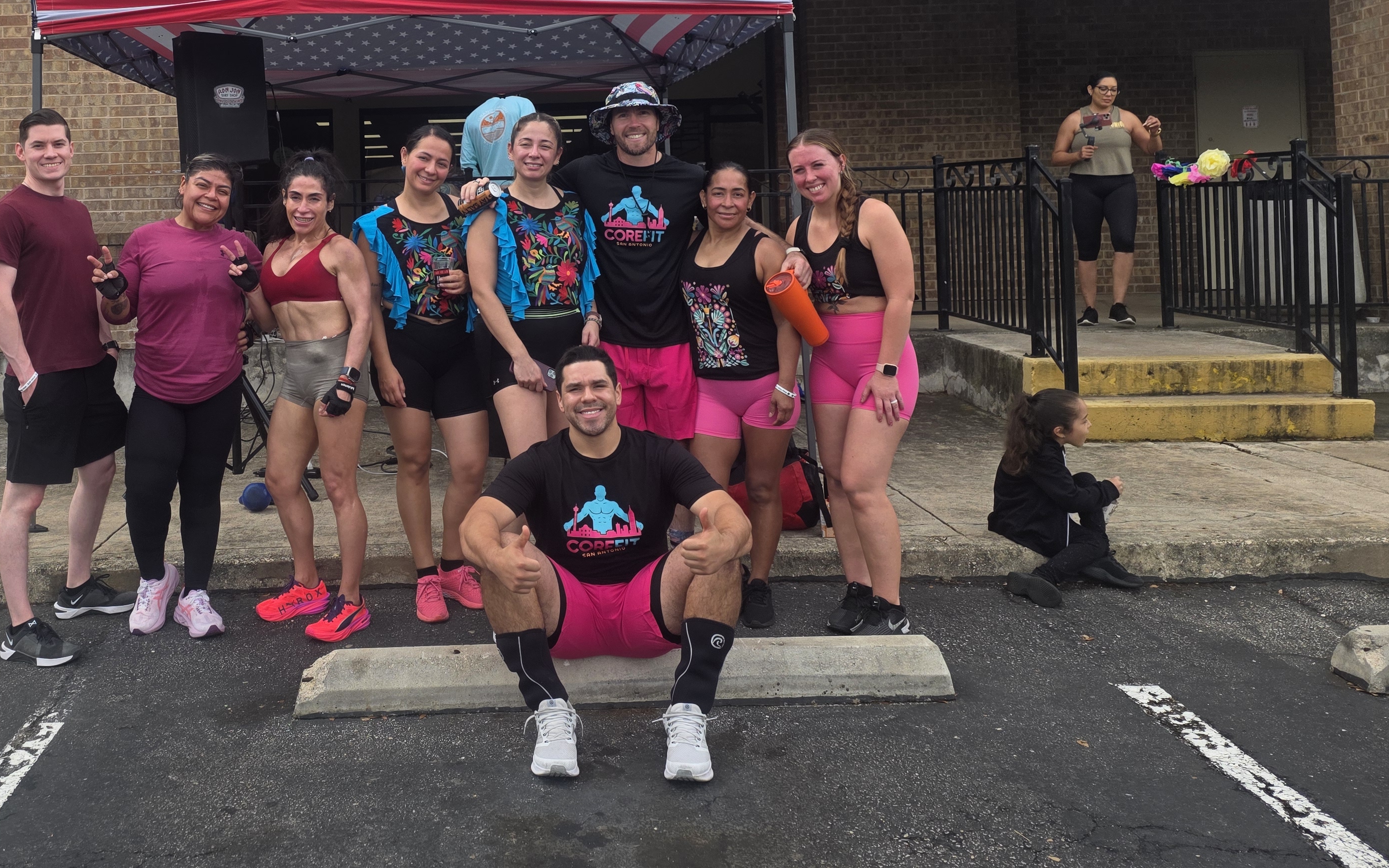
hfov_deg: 54.1
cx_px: 448
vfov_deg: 35.6
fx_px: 1325
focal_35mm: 35
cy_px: 228
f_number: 1.7
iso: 80
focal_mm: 6.25
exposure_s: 1/1978
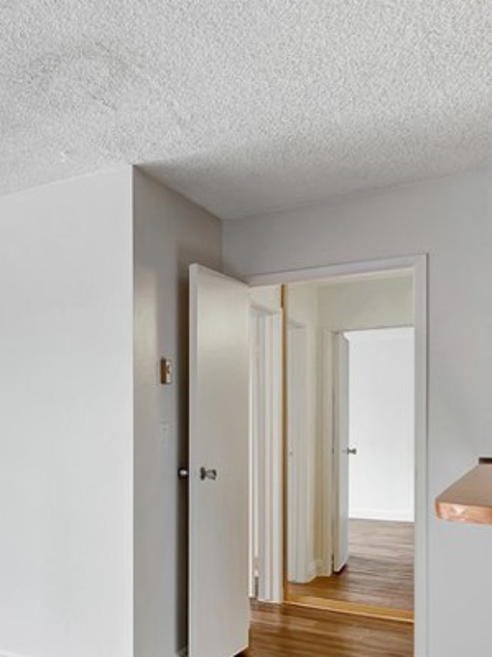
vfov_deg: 49.5
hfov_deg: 29.9
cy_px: 423
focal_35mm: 37
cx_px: -165
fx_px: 702
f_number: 5.6
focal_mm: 10
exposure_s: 1/25
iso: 100
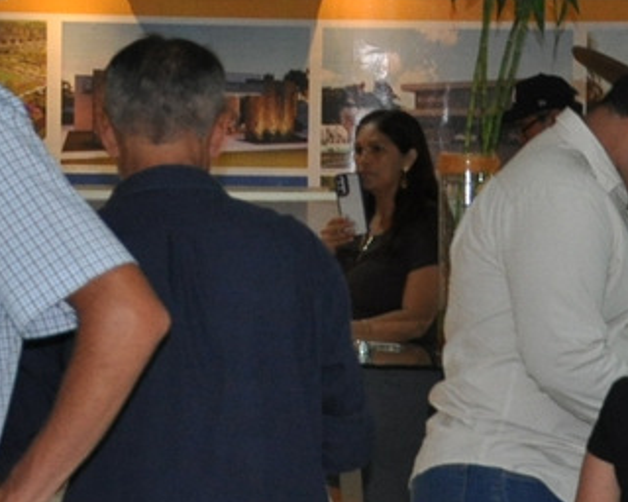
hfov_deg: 11.2
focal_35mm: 172
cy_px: 151
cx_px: 126
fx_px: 3197
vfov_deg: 9.0
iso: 800
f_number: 4
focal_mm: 28
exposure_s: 1/60
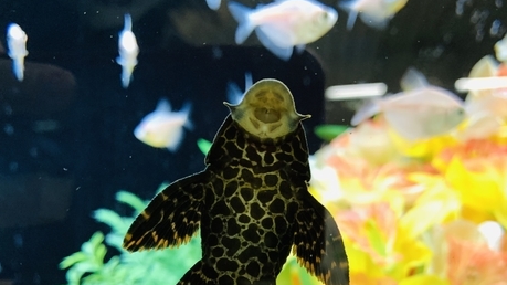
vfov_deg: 31.0
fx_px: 497
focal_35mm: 37
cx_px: 272
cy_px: 238
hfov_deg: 54.0
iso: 160
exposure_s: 1/50
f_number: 1.8
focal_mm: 4.25
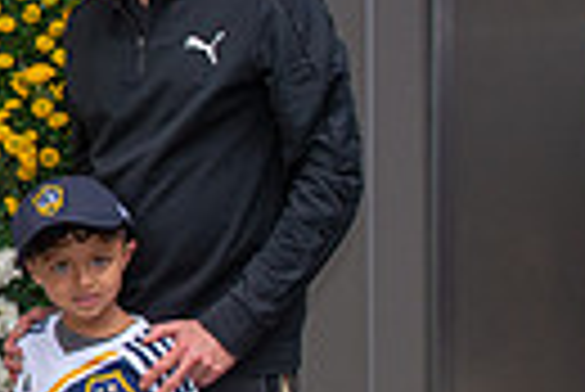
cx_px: -382
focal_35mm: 138
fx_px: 2245
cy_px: 92
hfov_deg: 13.6
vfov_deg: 9.9
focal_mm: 31
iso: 500
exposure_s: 1/160
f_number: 6.3
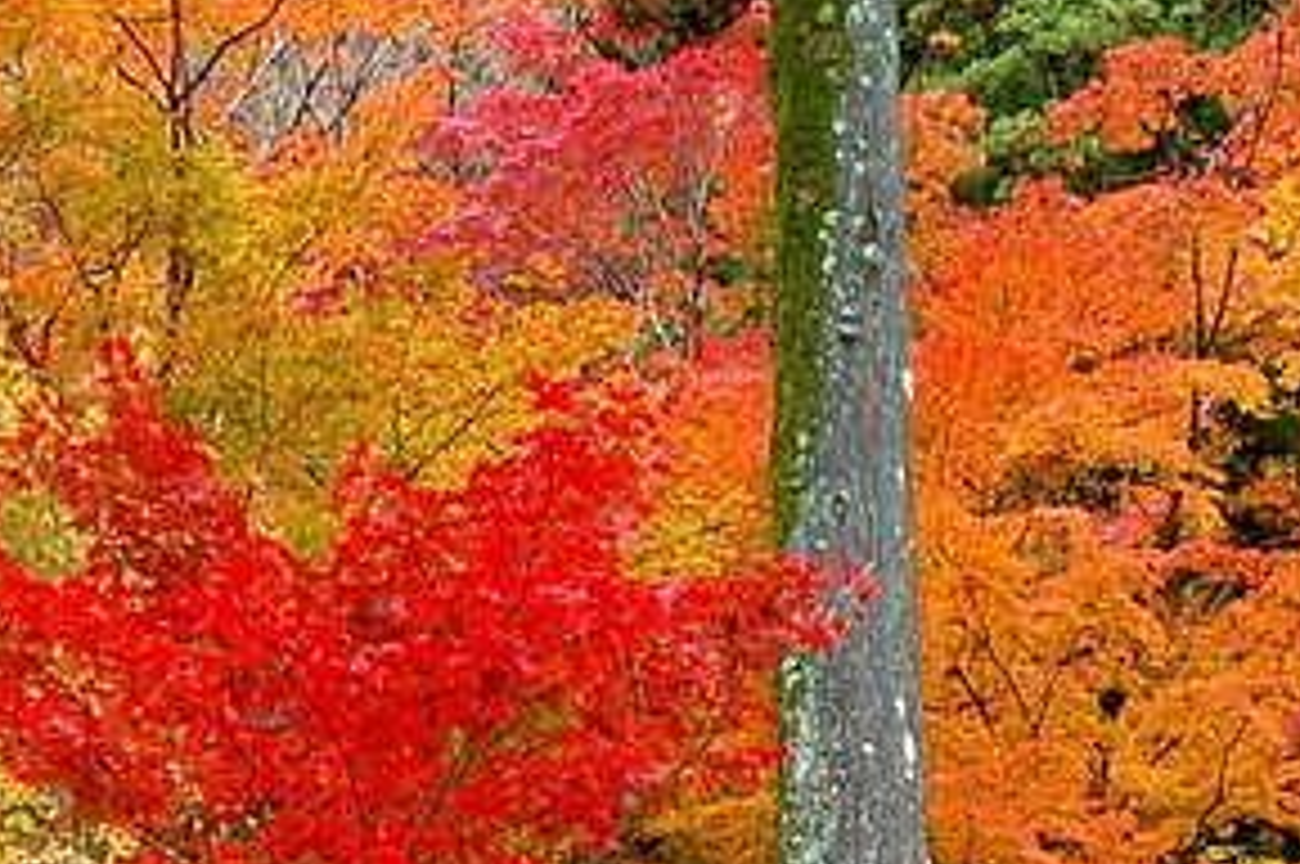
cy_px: 619
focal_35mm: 117
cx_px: 634
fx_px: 4220
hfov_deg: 17.5
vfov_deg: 11.7
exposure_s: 1/125
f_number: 5.6
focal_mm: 22
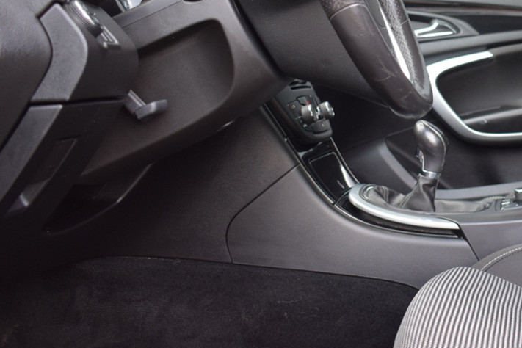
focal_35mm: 65
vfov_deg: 20.8
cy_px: 91
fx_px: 942
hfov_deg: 29.2
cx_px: 508
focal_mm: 22
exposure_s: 1/60
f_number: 4
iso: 500
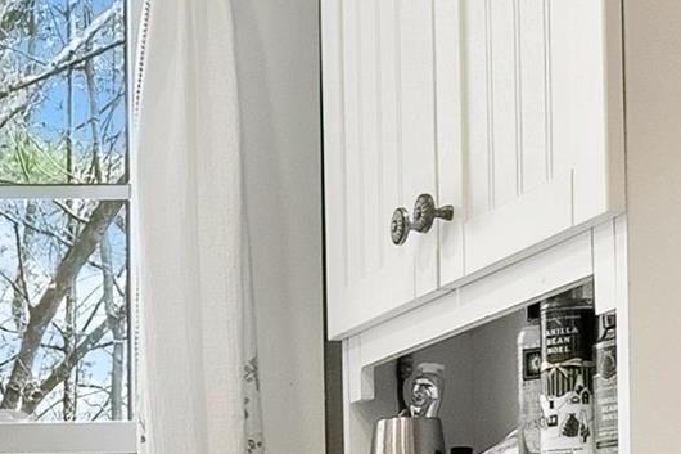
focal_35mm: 87
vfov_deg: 15.5
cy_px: 410
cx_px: -400
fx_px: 1645
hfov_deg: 19.6
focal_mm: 10
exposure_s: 1/15
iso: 400
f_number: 9
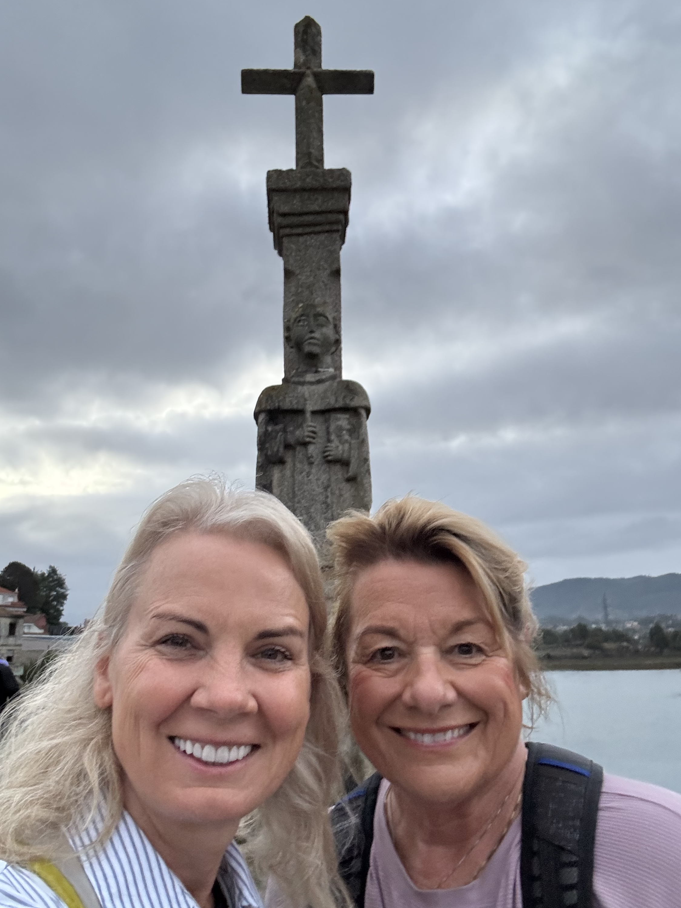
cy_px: 443
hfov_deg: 45.4
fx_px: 813
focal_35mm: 31
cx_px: 337
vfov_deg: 58.3
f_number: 1.9
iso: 250
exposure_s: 1/50
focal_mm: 2.69
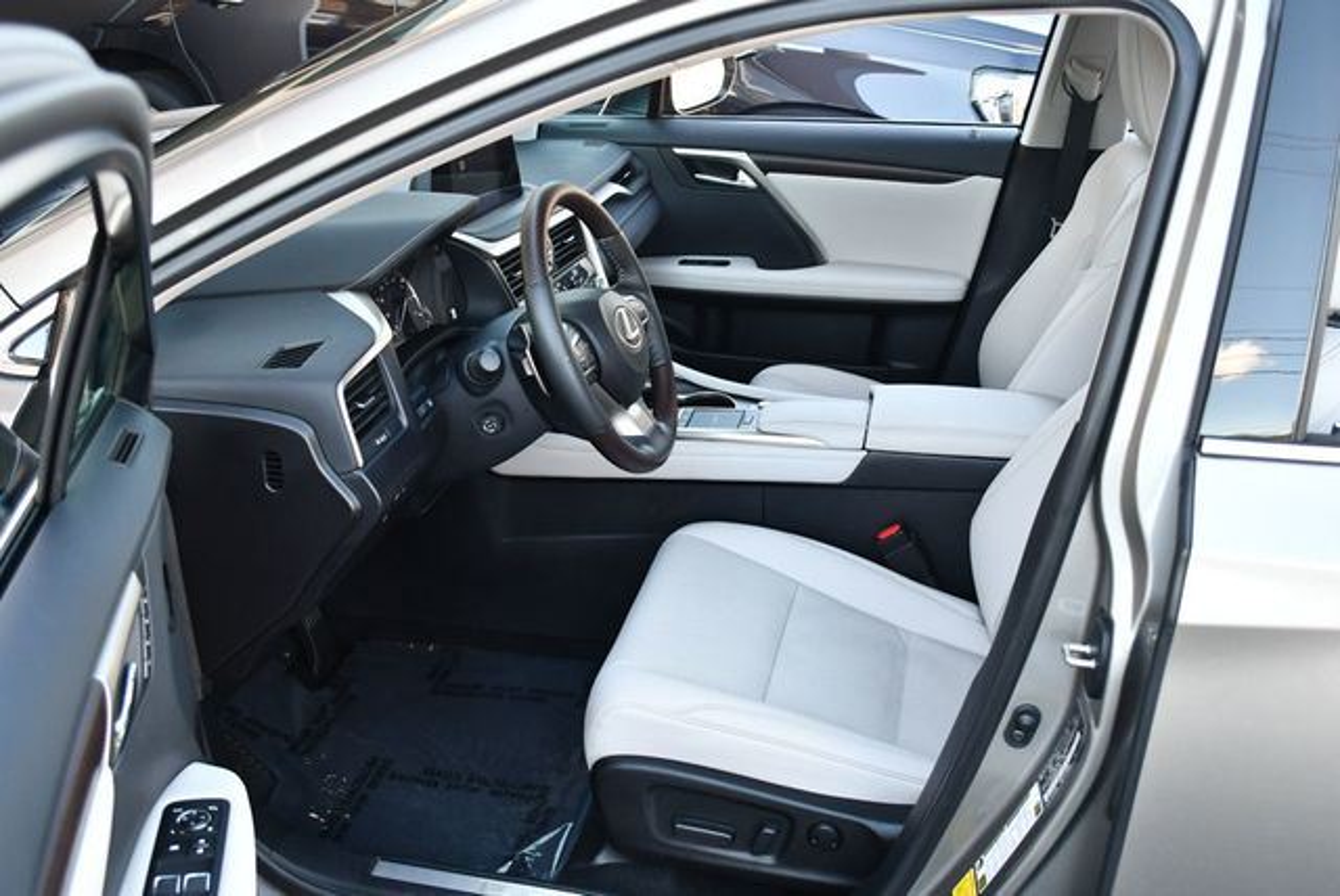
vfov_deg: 36.9
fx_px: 1341
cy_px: 448
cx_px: 670
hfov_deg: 53.1
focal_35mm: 36
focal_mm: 18
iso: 800
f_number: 3.5
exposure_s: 1/250
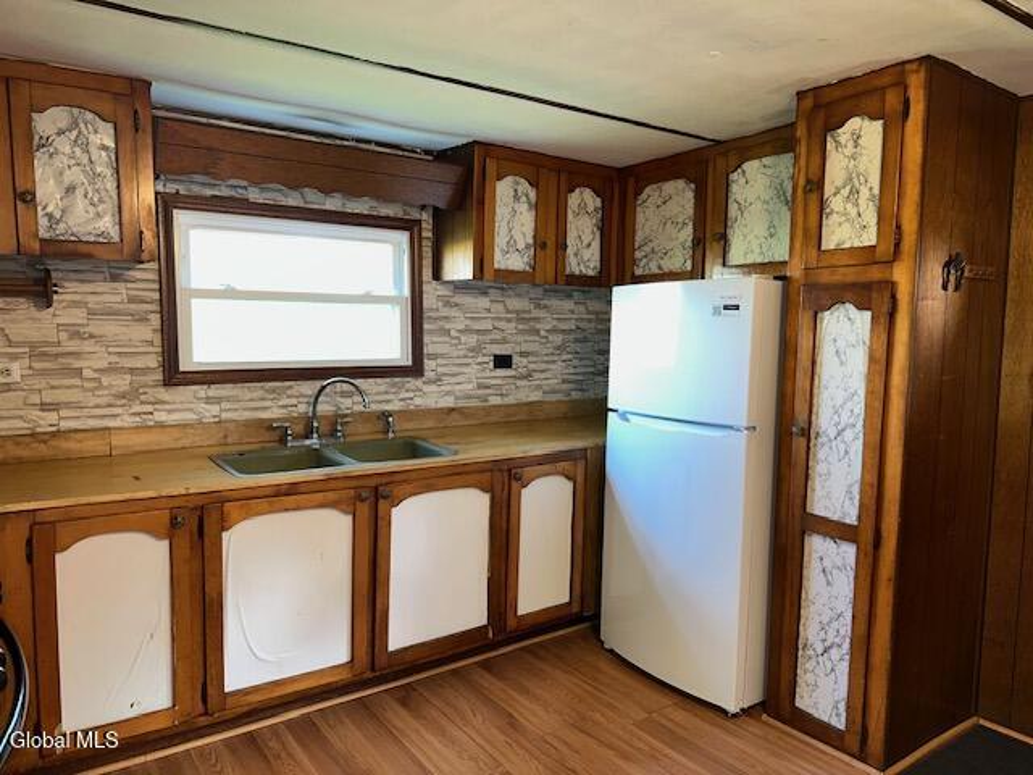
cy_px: 388
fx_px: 716
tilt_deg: -4.7
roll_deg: +0.4
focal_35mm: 24
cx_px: 516
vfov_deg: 56.8
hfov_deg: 71.6
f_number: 1.78
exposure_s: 1/15
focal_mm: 6.86
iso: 100
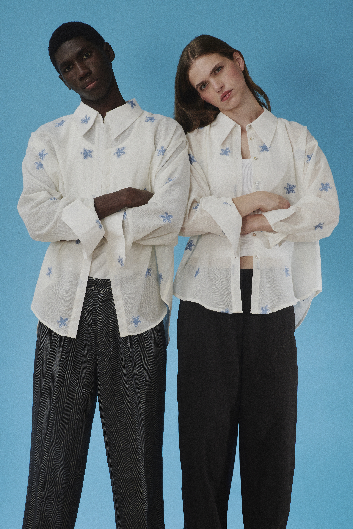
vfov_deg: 20.8
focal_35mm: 98
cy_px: 264
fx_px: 1441
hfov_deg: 14.0
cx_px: 176
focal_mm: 98
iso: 200
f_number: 13
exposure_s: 1/160
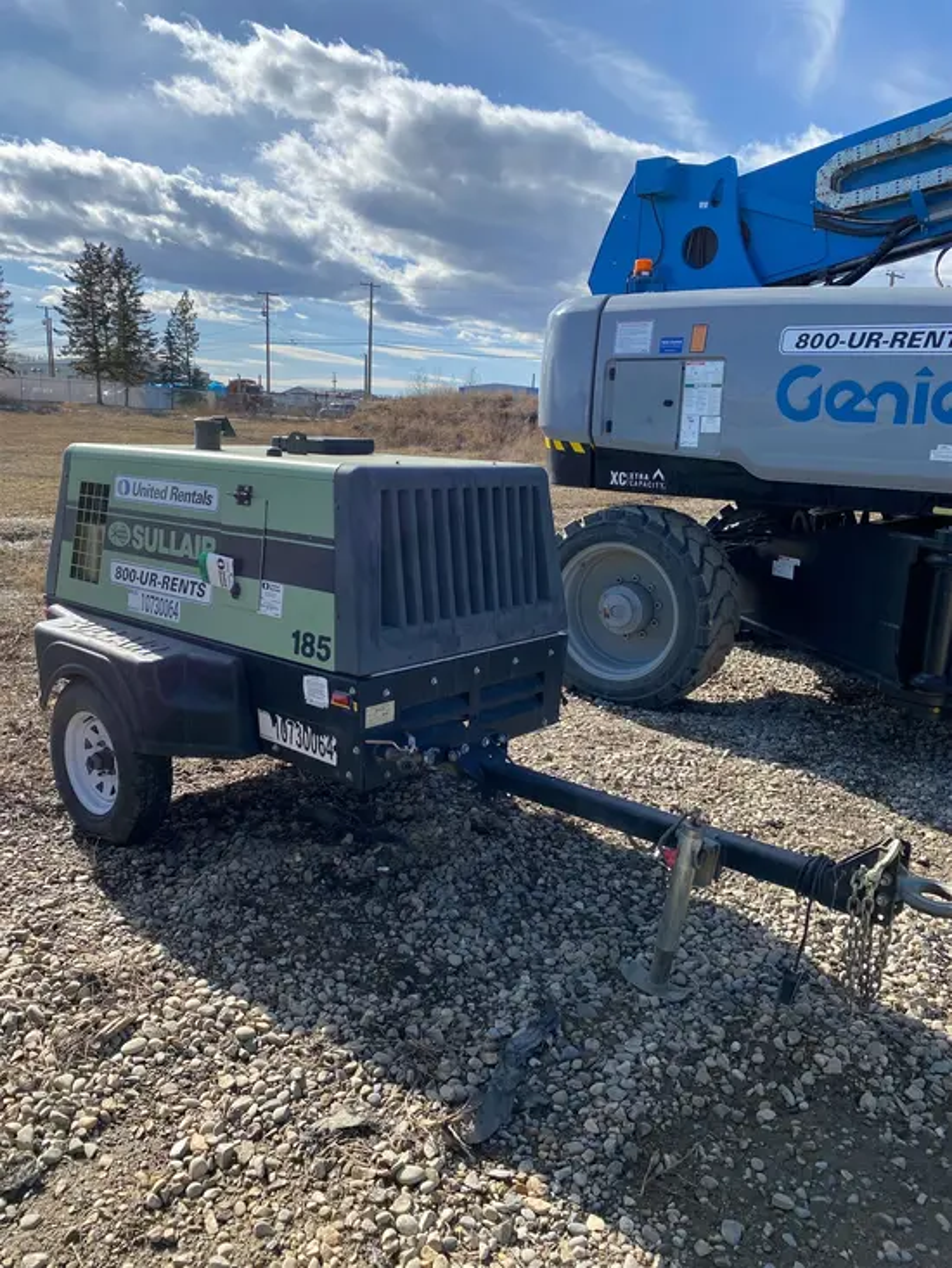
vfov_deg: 67.3
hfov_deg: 53.1
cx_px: 476
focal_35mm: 26
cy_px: 634
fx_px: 953
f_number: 1.8
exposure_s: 1/2066
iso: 32
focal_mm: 4.25
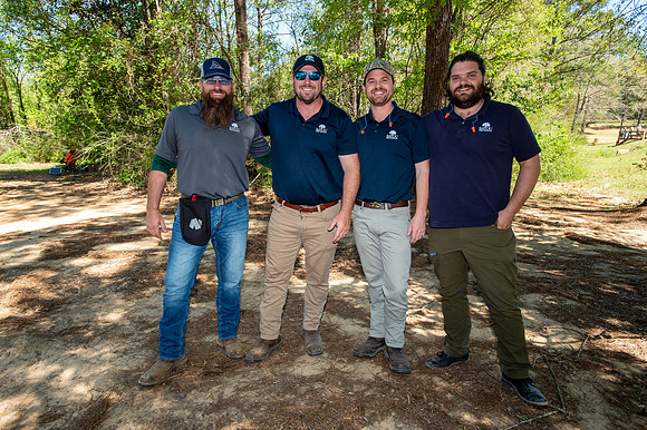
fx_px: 395
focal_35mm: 22
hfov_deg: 78.6
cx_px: 324
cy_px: 215
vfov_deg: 57.2
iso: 450
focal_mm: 22
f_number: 6.3
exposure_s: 1/250
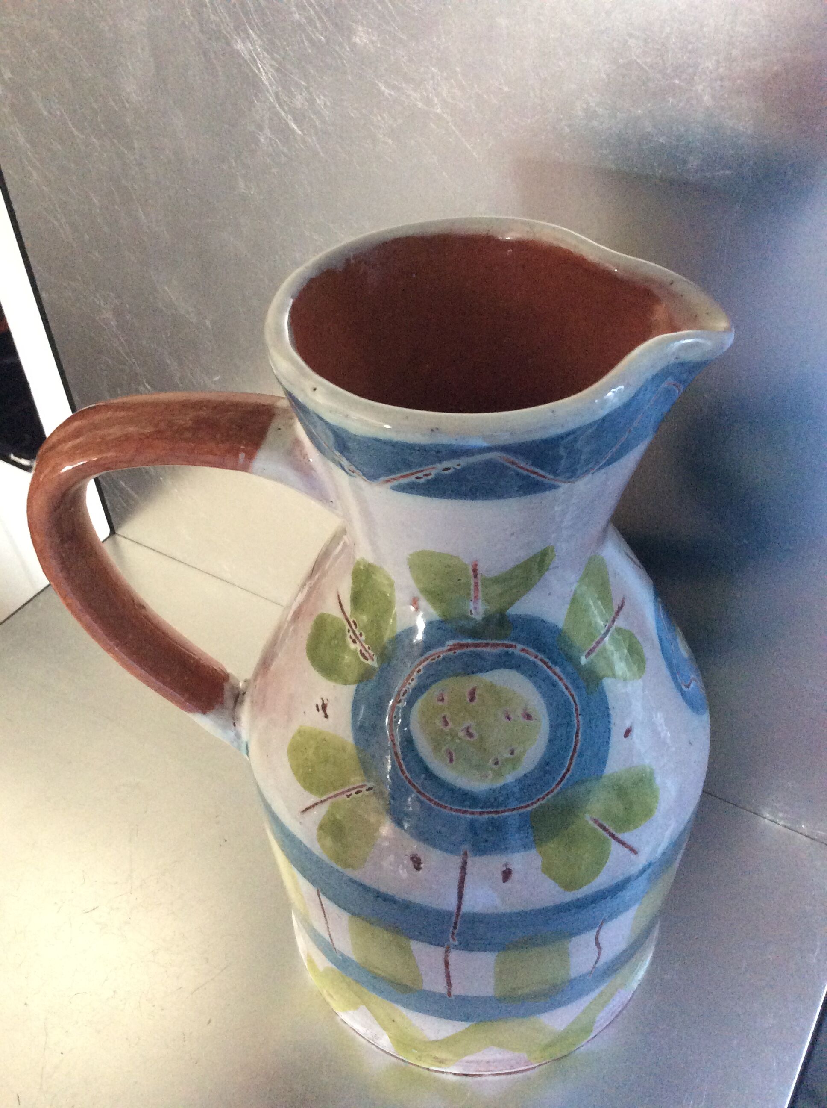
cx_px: 414
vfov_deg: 56.9
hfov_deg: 44.1
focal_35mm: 32
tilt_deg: -43.0
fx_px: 1022
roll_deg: +3.2
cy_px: 554
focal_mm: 3.3
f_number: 2.4
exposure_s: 1/25
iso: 250
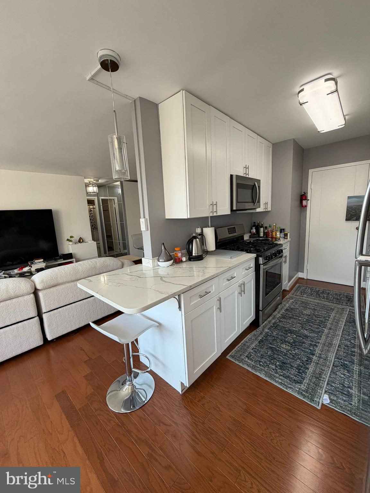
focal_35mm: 14
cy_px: 246
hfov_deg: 85.7
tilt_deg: -10.2
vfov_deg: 102.1
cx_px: 185
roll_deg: +3.7
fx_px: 200
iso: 80
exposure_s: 1/120
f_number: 2.2
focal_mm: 2.22
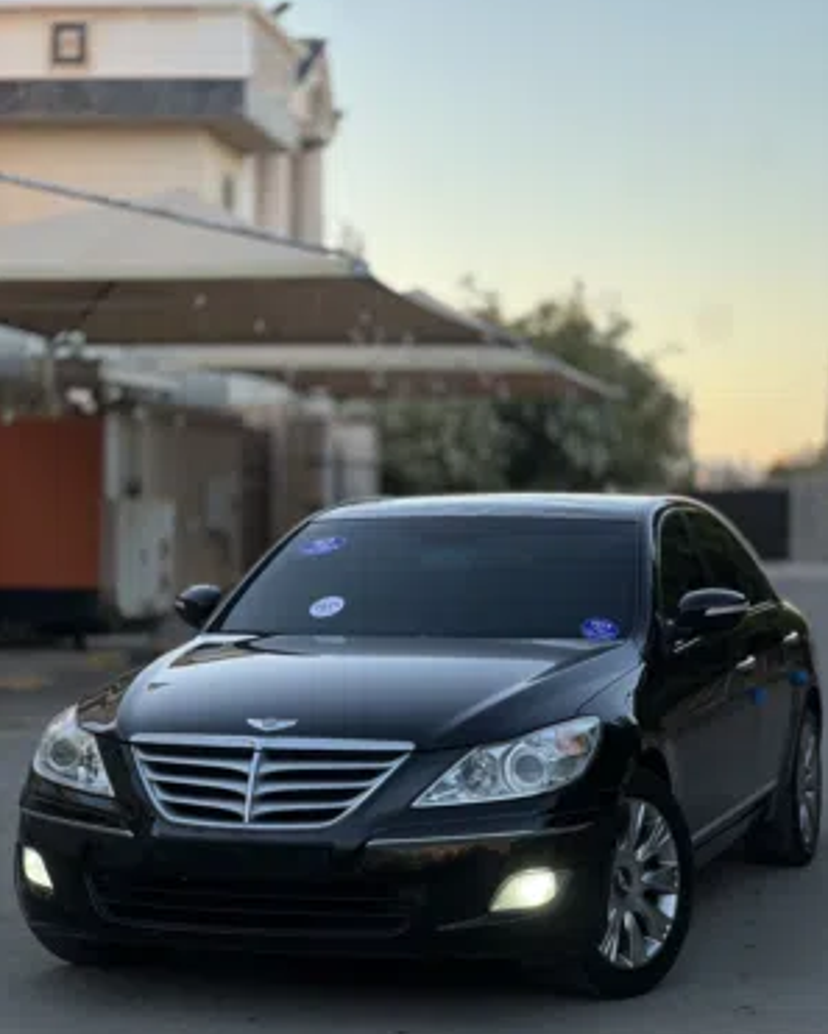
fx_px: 2480
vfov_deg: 23.6
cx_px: 415
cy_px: 538
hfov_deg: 19.0
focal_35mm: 81
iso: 80
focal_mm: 9
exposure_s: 1/121
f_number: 2.8
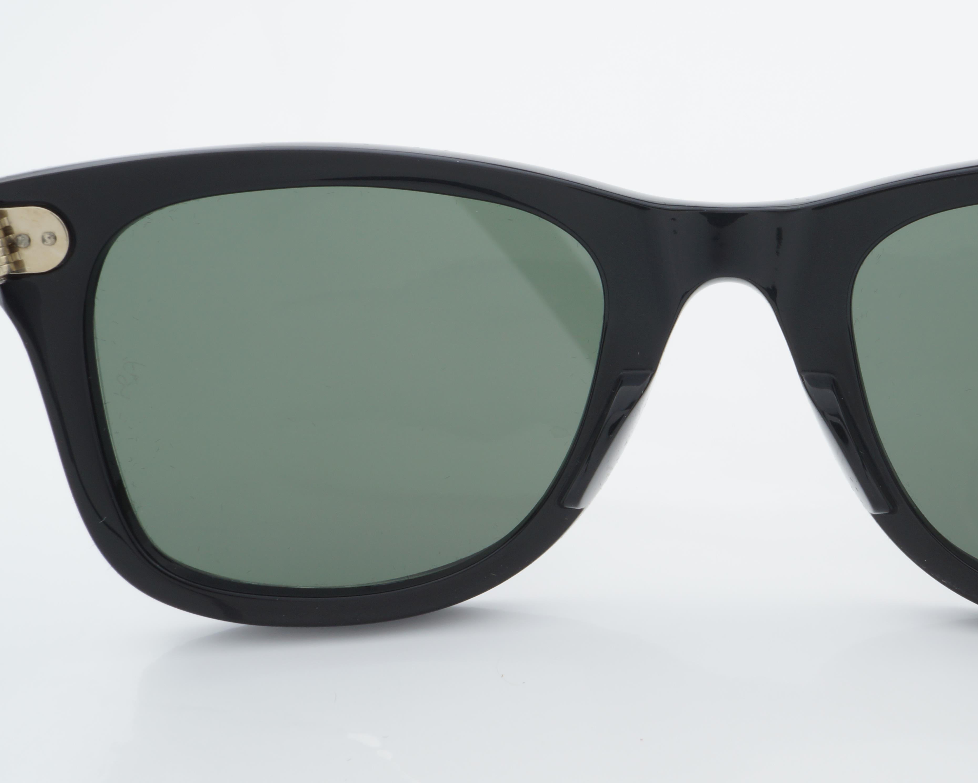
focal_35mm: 50
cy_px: 345
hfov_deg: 36.4
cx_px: 747
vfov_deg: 30.2
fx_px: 1447
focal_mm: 22
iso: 100
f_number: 22
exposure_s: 1/4
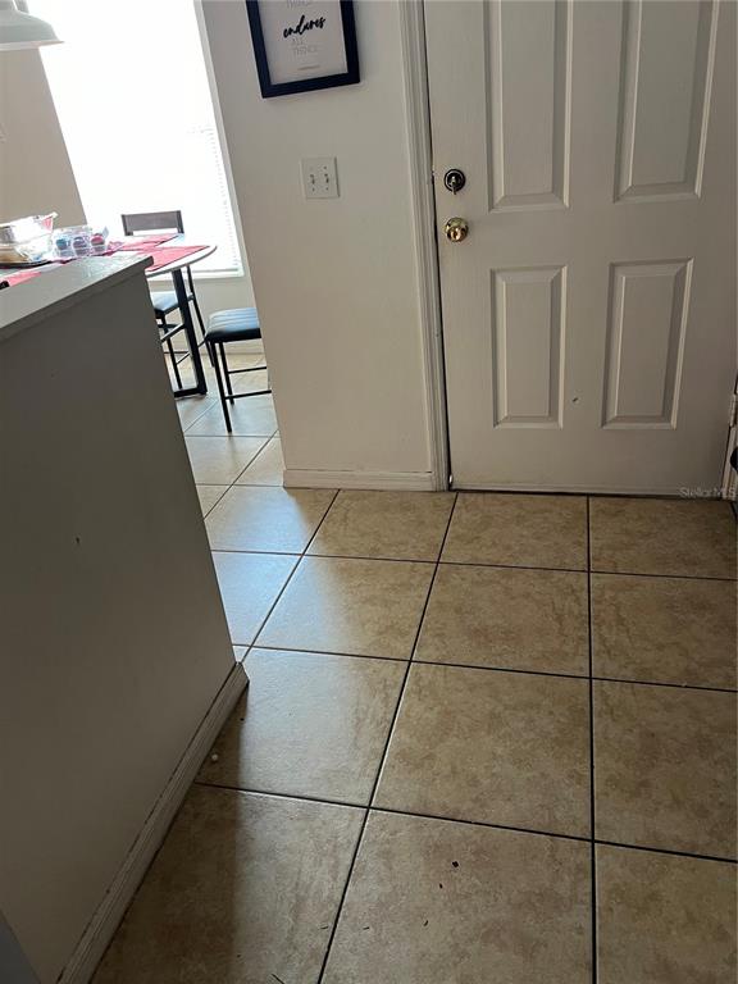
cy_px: 492
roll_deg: +7.8
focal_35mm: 26
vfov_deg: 67.3
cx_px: 369
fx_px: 739
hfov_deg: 53.1
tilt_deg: -27.6
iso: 250
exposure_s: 1/60
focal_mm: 5.7
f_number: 1.5
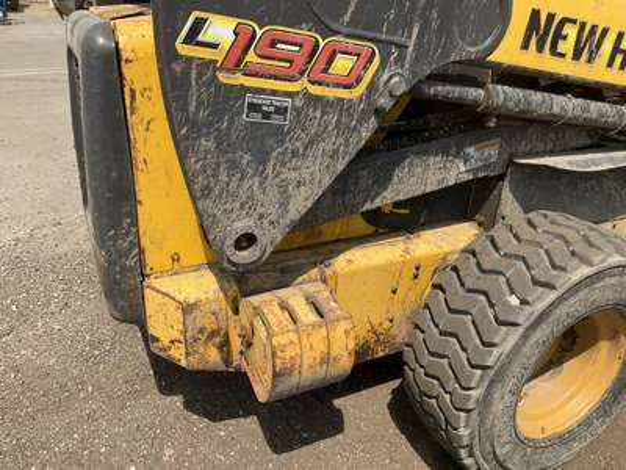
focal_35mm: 29
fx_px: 524
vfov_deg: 48.2
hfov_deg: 61.7
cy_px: 235
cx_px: 313
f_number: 1.8
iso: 25
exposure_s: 1/1984
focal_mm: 3
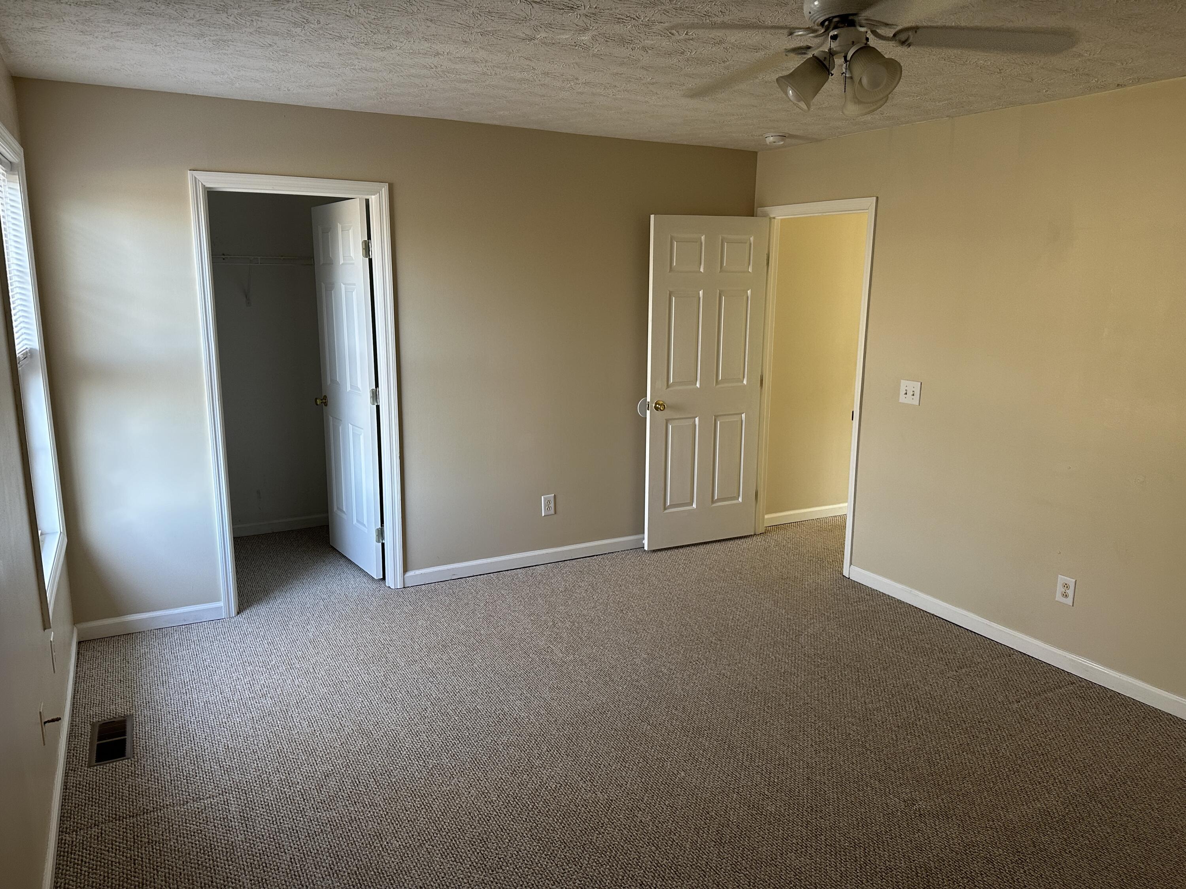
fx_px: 822
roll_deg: -0.3
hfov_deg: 71.6
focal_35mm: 24
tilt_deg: -11.4
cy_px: 444
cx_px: 593
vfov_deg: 56.8
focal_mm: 6.86
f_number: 1.78
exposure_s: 1/60
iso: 160
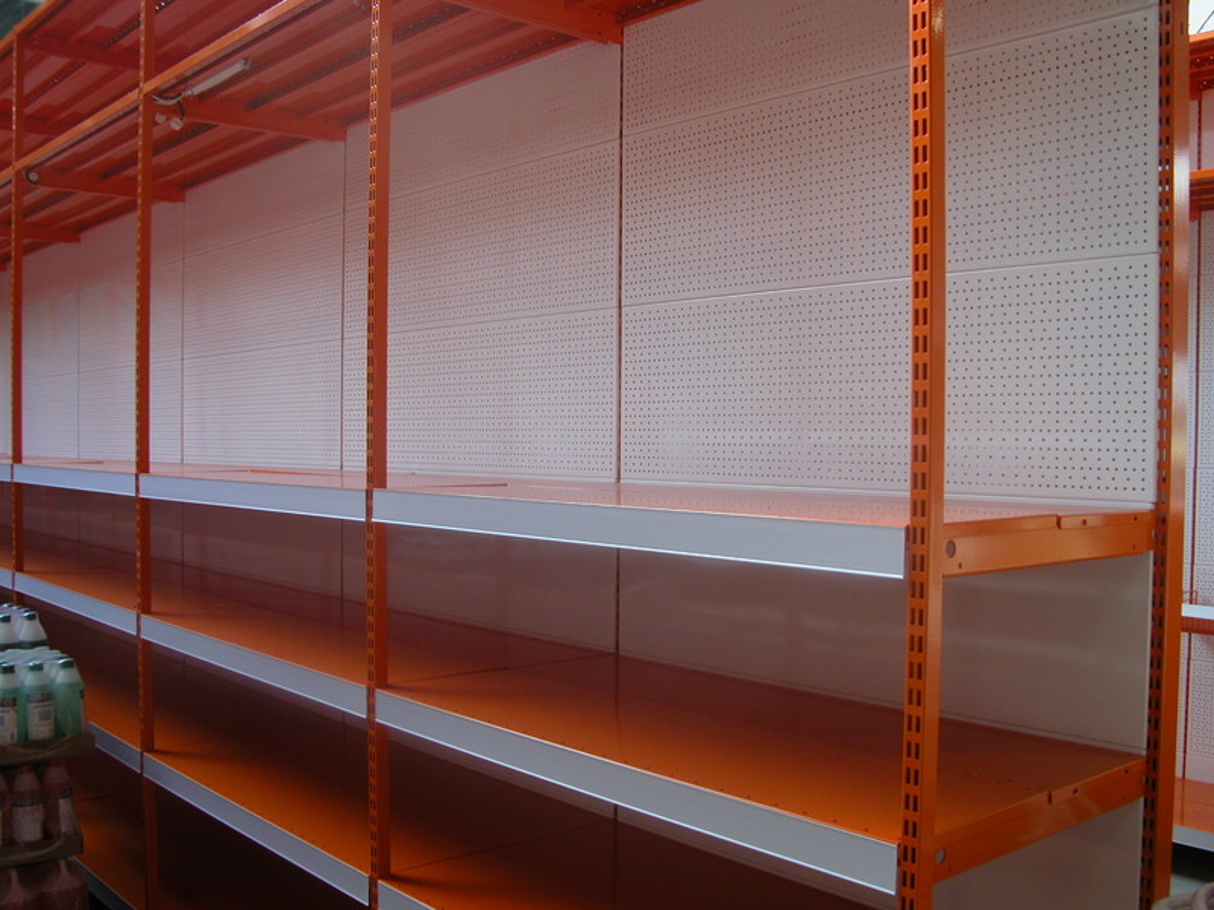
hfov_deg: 52.6
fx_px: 1227
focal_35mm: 35
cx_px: 607
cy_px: 455
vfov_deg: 40.7
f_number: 2.8
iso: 100
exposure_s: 1/54.8
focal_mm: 8.9
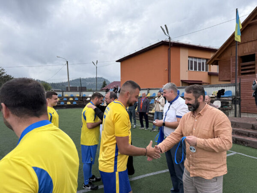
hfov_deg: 71.6
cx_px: 128
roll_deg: +1.5
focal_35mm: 24
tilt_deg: -0.1
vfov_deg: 56.8
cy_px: 96
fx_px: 178
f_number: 1.78
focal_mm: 6.76
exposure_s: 1/757
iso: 100
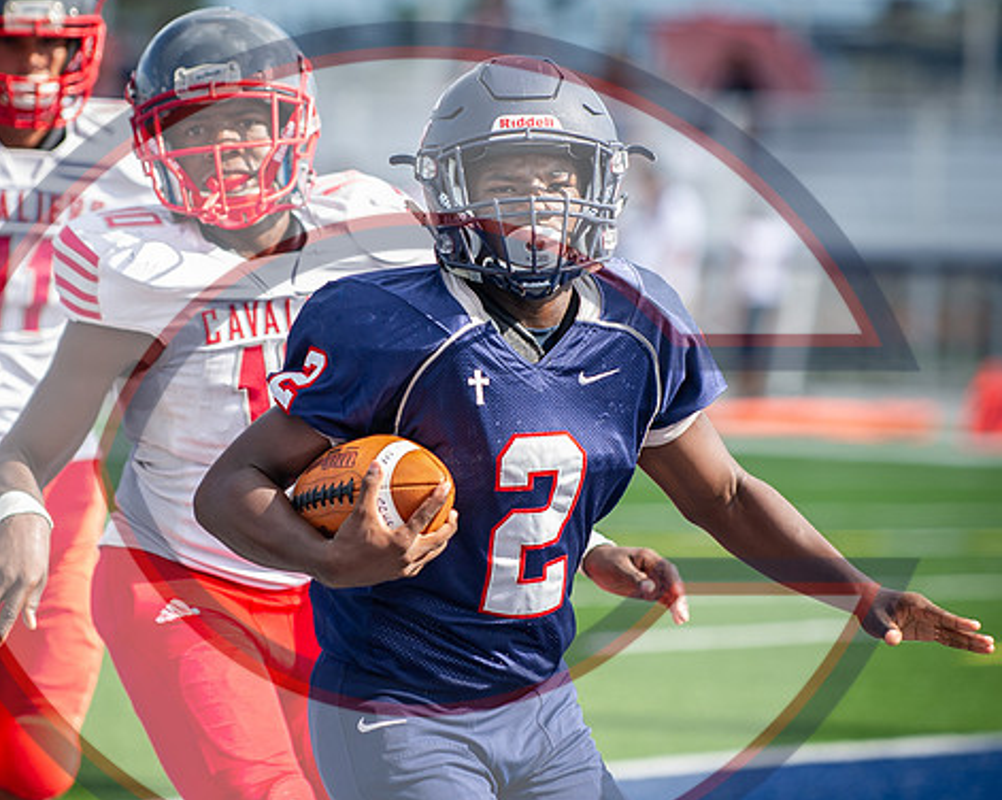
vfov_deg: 5.3
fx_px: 8563
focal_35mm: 289
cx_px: 533
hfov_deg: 6.7
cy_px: 302
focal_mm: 160
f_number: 2.8
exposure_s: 1/1000
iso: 200
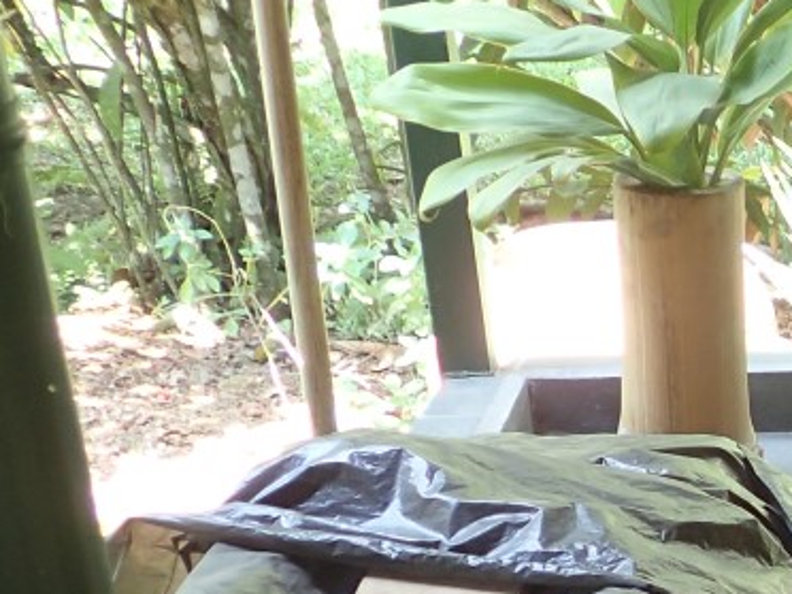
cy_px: 839
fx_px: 2654
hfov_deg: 15.3
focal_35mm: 116
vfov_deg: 12.3
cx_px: 1277
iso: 100
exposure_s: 1/80
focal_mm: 5.5
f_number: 2.3
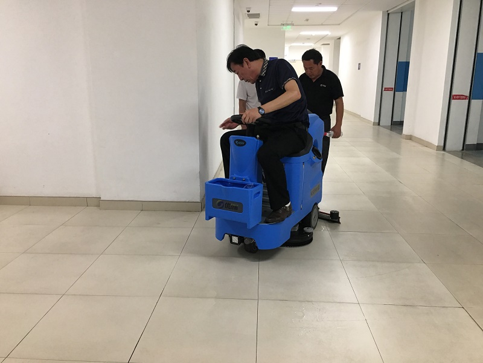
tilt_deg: -14.8
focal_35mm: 29
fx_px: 405
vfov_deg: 48.2
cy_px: 182
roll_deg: +0.6
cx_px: 242
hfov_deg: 61.7
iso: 80
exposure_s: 1/17
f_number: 2.2
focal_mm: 4.15
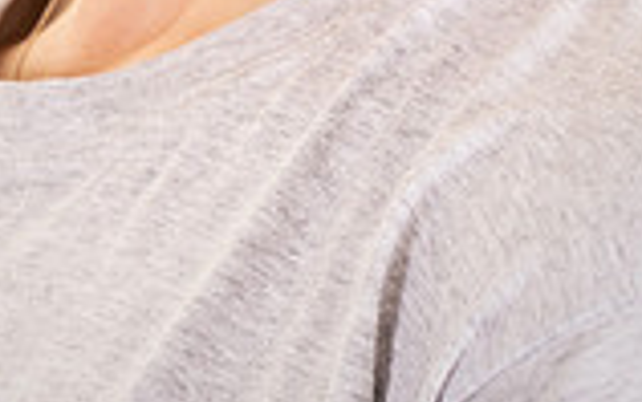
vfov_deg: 6.3
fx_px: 3554
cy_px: -439
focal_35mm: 203
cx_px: 203
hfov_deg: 10.3
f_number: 9
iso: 100
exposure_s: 1/125
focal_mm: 70
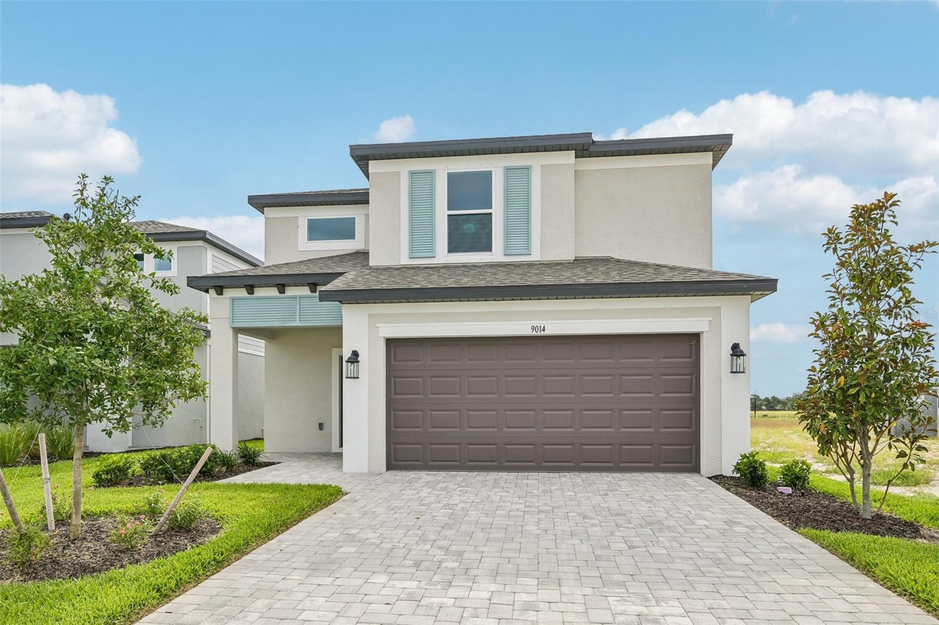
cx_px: 470
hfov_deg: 81.2
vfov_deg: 59.5
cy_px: 312
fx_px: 548
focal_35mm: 21
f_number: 8
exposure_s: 1/1250
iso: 400
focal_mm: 21
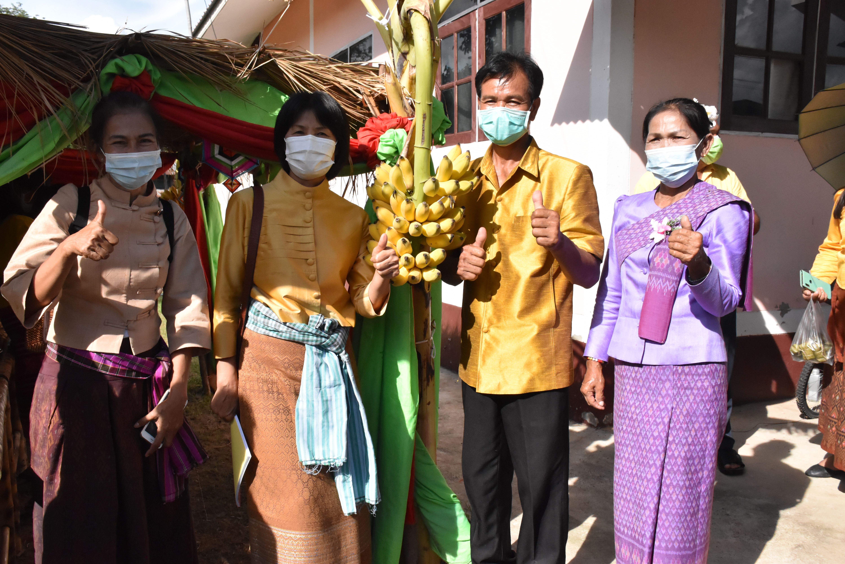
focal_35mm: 33
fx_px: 775
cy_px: 282
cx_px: 422
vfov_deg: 40.0
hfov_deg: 57.2
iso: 3200
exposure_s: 1/4000
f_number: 8
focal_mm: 22
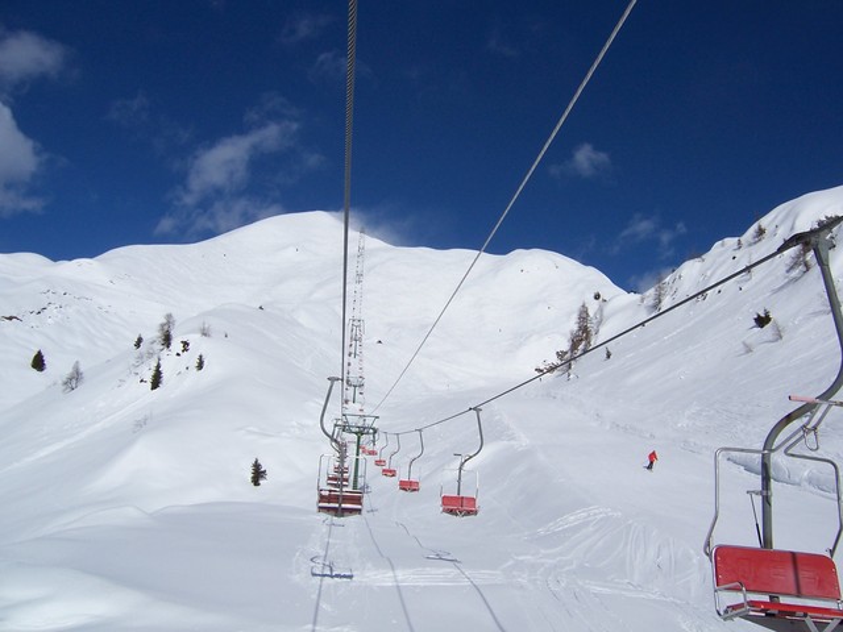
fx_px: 804
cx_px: 422
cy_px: 316
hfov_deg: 55.4
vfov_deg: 42.9
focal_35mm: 33
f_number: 5.6
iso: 80
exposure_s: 1/2000
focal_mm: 5.5
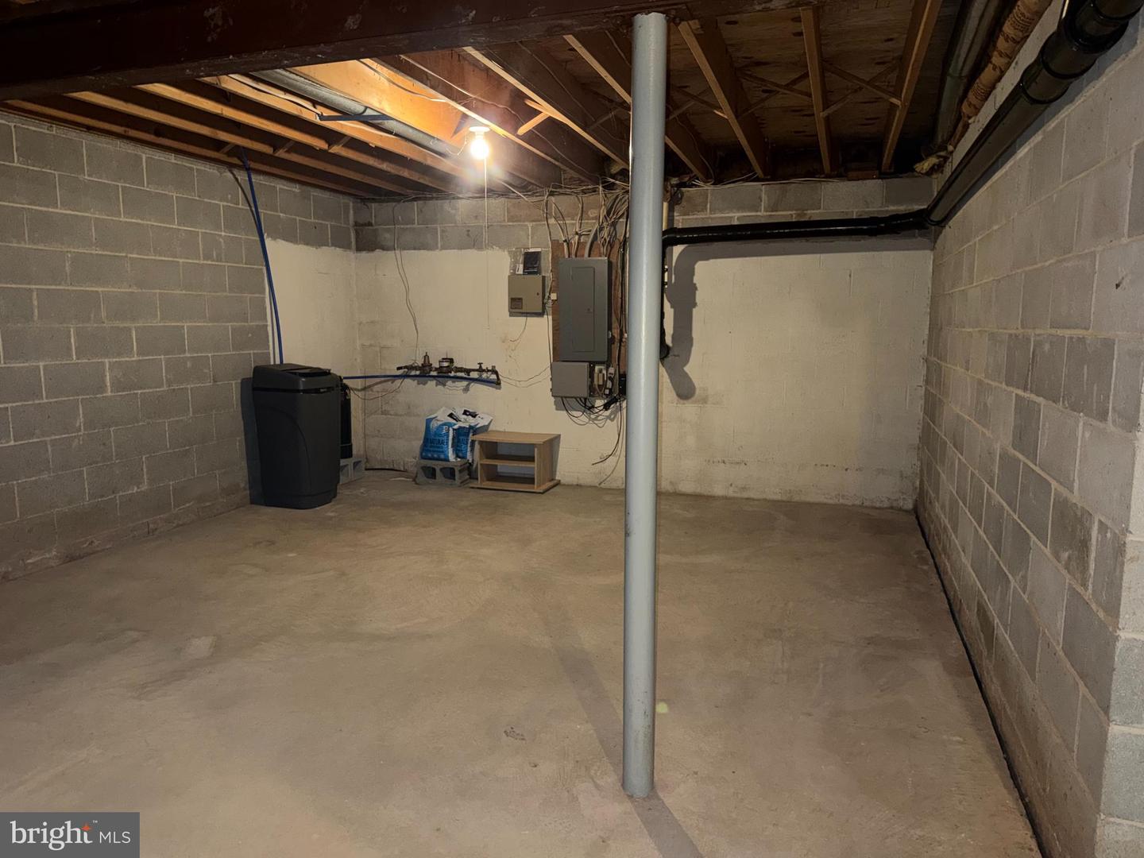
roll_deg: -0.1
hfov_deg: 71.6
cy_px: 429
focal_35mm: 24
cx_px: 572
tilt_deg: -8.1
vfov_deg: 56.8
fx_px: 793
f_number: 1.78
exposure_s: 1/10
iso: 200
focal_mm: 6.76
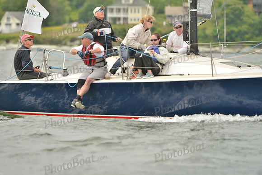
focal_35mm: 380
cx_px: 131
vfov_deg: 3.6
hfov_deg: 5.4
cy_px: 88
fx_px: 2766
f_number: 5.6
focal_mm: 380
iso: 400
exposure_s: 1/800
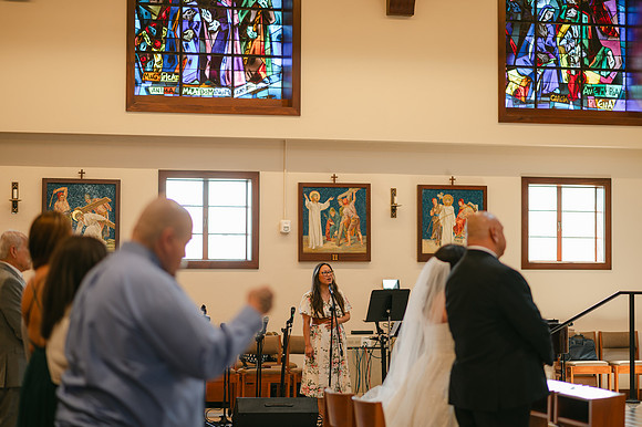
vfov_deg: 16.1
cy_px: 214
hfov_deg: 23.9
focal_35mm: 85
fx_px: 1515
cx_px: 321
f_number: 1.8
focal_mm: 85
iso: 320
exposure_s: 1/125
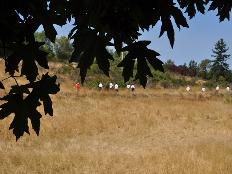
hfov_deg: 41.1
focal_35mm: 46
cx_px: 132
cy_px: 87
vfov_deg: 31.5
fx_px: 308
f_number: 10
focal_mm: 28
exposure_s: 1/400
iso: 200
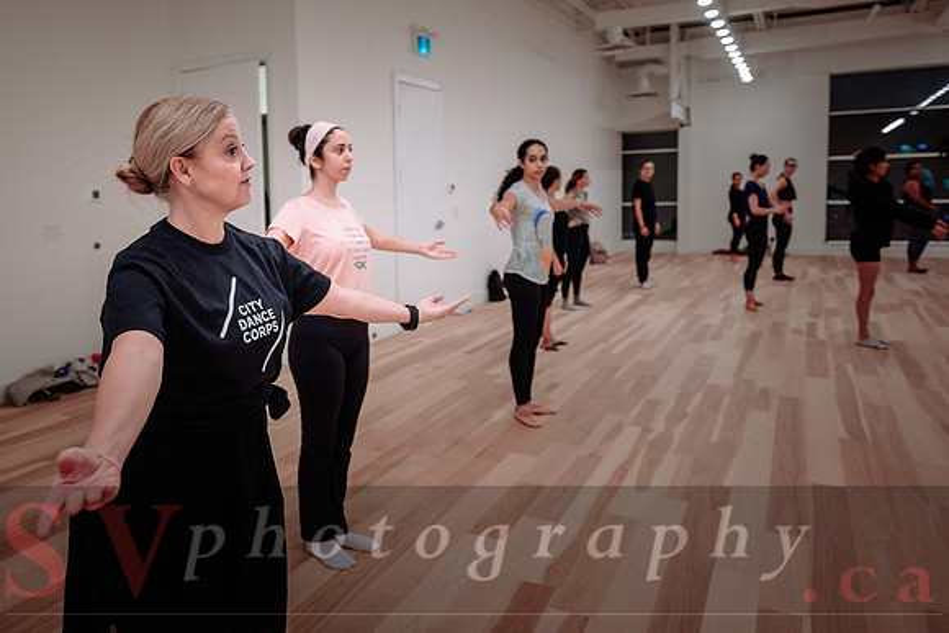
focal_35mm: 28
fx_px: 744
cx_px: 391
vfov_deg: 45.9
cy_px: 261
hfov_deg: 64.6
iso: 800
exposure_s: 1/125
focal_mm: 24
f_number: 2.8
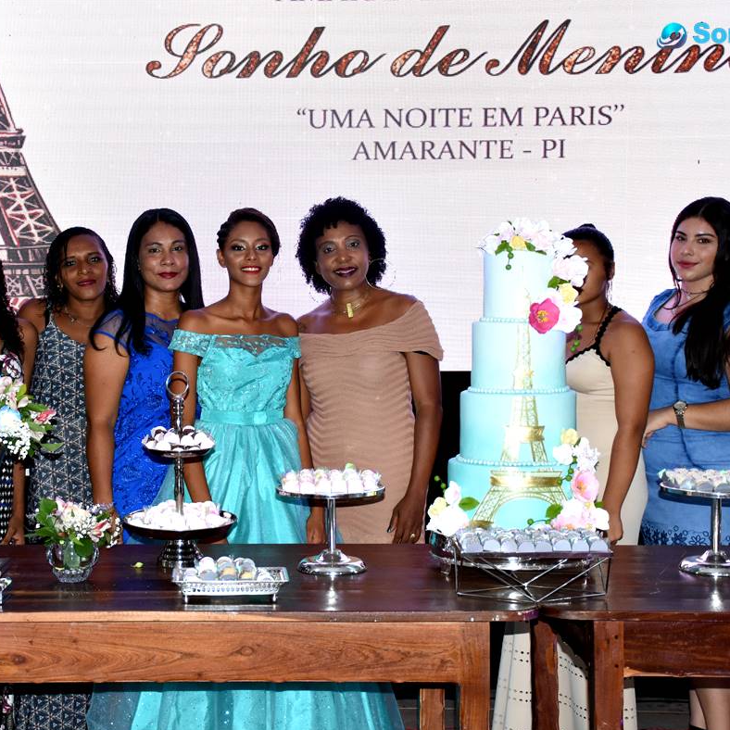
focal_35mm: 66
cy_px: 370
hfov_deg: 26.0
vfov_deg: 26.1
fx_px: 1575
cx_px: 249
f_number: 4.2
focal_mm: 34
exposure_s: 1/80
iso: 1250
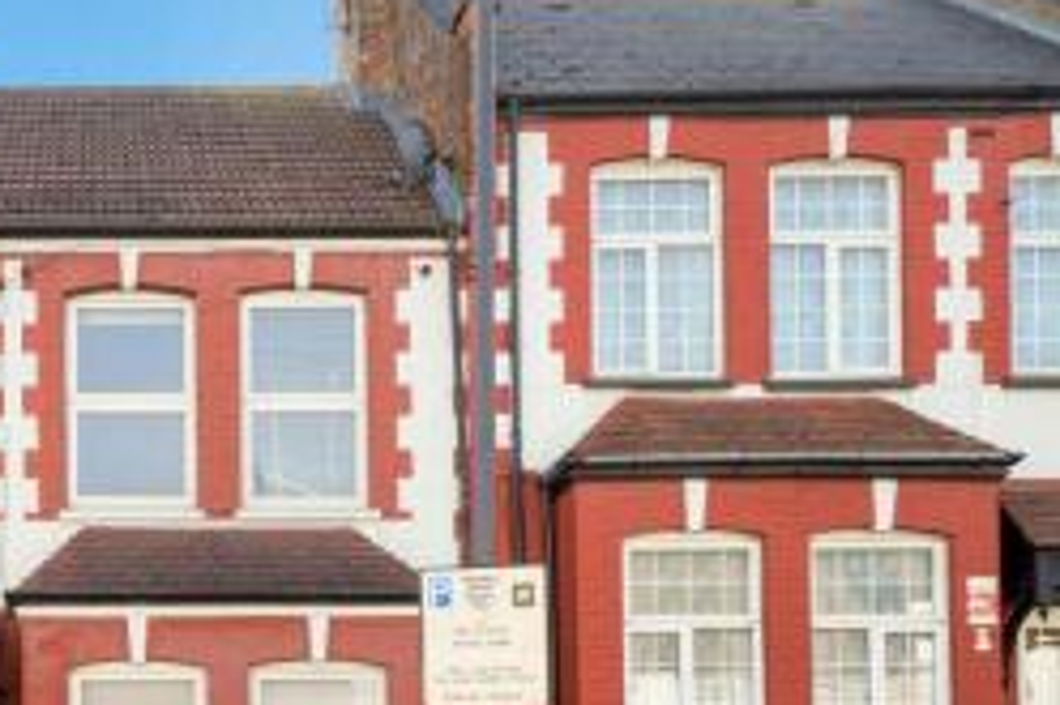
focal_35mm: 46
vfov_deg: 28.9
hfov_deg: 40.0
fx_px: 1353
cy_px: 502
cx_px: 135
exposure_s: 1/125
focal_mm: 24
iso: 500
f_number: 11
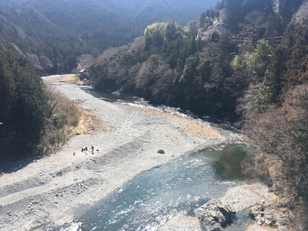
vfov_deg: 48.2
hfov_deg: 61.7
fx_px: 258
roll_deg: +1.9
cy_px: 116
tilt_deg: -13.1
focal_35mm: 29
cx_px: 154
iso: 25
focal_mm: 4.15
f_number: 2.2
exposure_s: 1/1012
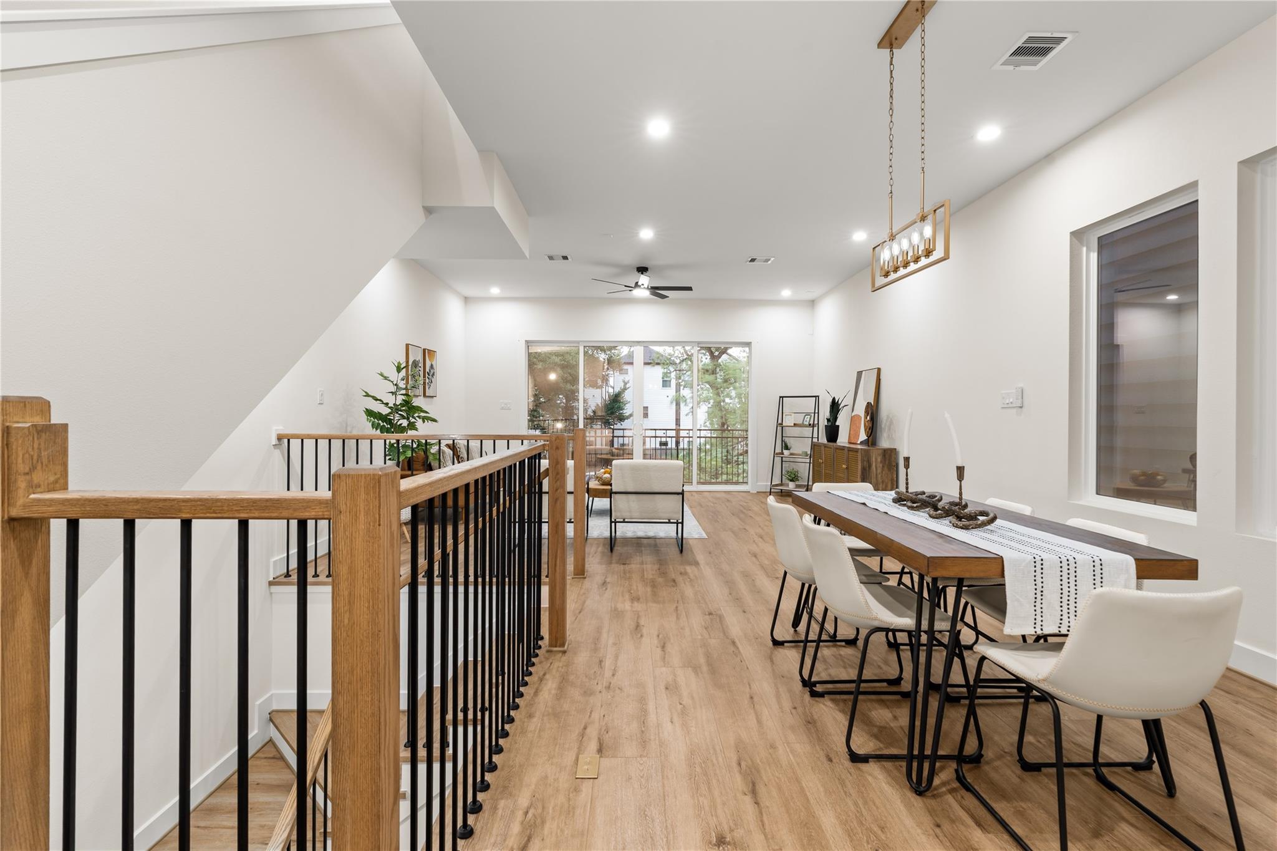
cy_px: 426
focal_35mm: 16
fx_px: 567
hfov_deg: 96.7
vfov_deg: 73.7
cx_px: 638
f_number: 9
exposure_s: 2.5
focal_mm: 16
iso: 200
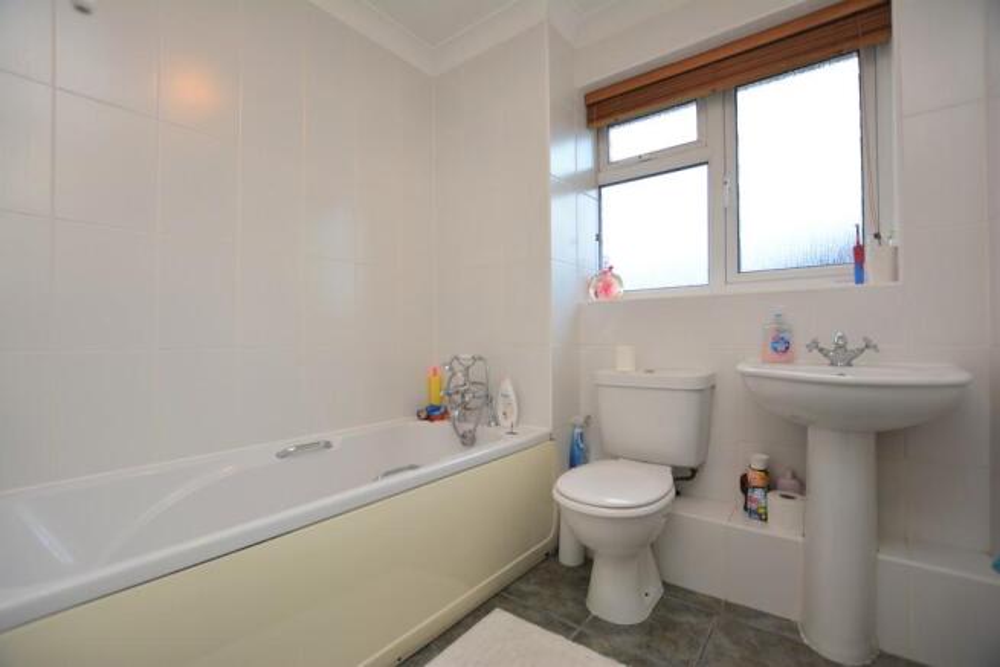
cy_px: 334
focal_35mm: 15
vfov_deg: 77.4
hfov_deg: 100.4
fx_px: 417
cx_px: 500
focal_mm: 10
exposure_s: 1/60
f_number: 4
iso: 220
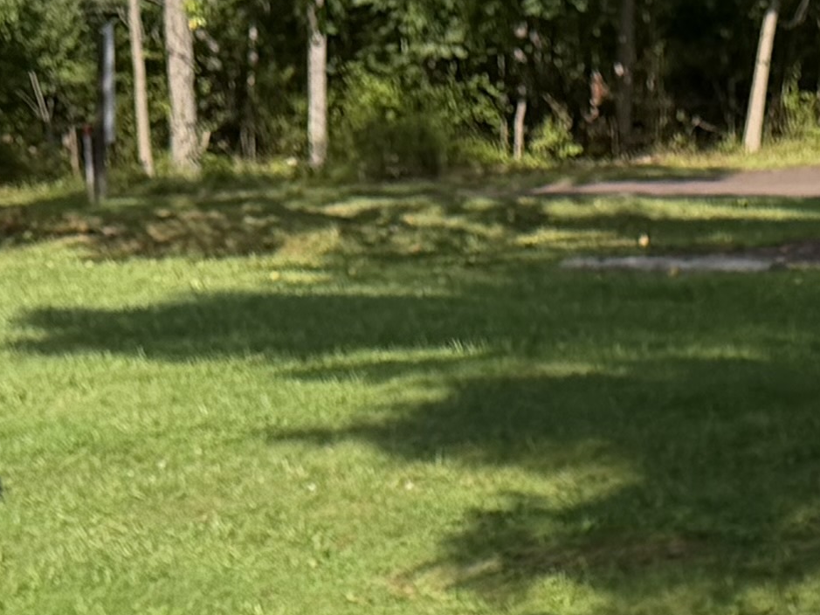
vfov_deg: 8.9
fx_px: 3458
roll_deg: -1.3
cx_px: 1091
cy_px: 1612
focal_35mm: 146
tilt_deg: -22.6
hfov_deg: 13.0
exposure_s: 1/2703
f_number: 1.78
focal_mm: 6.76
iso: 100
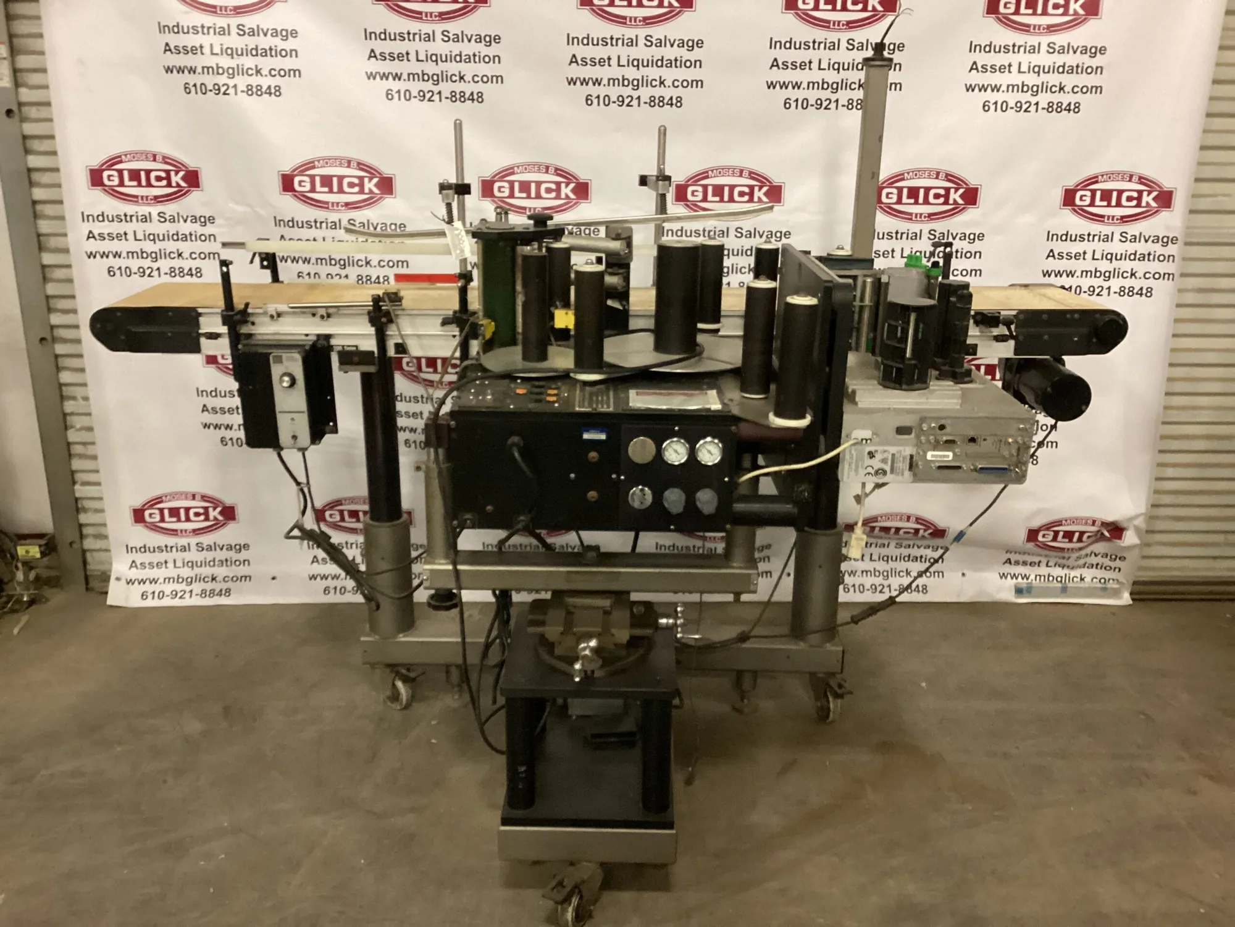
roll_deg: +1.4
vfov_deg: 45.4
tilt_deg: -18.3
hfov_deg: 58.4
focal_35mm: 31
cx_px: 618
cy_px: 464
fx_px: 1106
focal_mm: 3.3
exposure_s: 1/40
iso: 400
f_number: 2.4
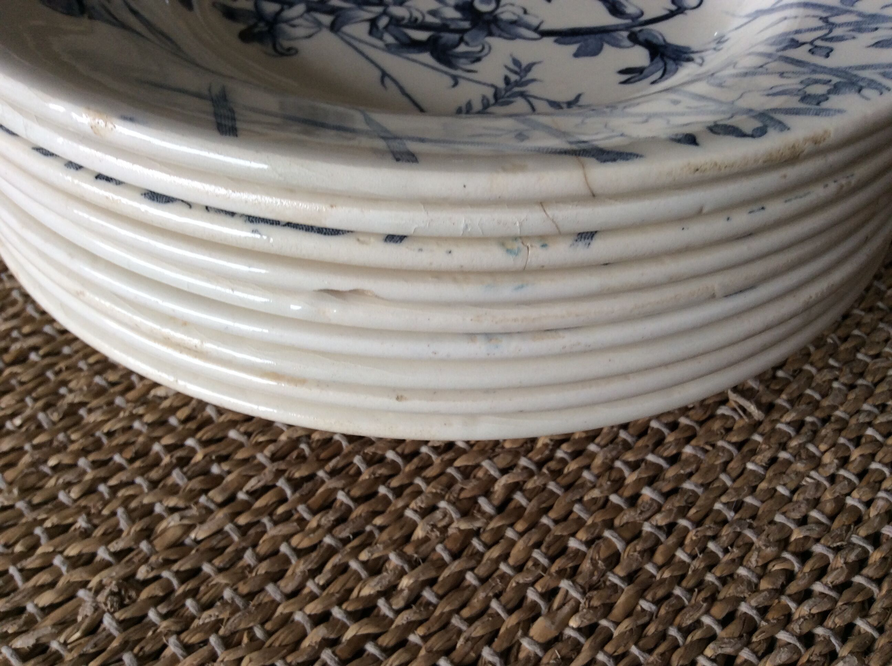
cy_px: 333
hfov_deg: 56.9
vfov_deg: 44.1
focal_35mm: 32
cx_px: 446
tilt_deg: -46.9
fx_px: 823
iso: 32
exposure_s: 1/33
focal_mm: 3.3
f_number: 2.4
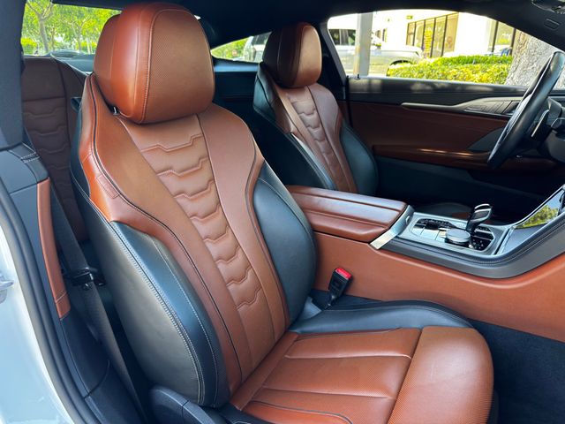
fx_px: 392
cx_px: 282
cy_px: 212
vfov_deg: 56.8
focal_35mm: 24
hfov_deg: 71.6
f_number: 1.78
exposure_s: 1/89
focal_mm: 6.76
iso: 125
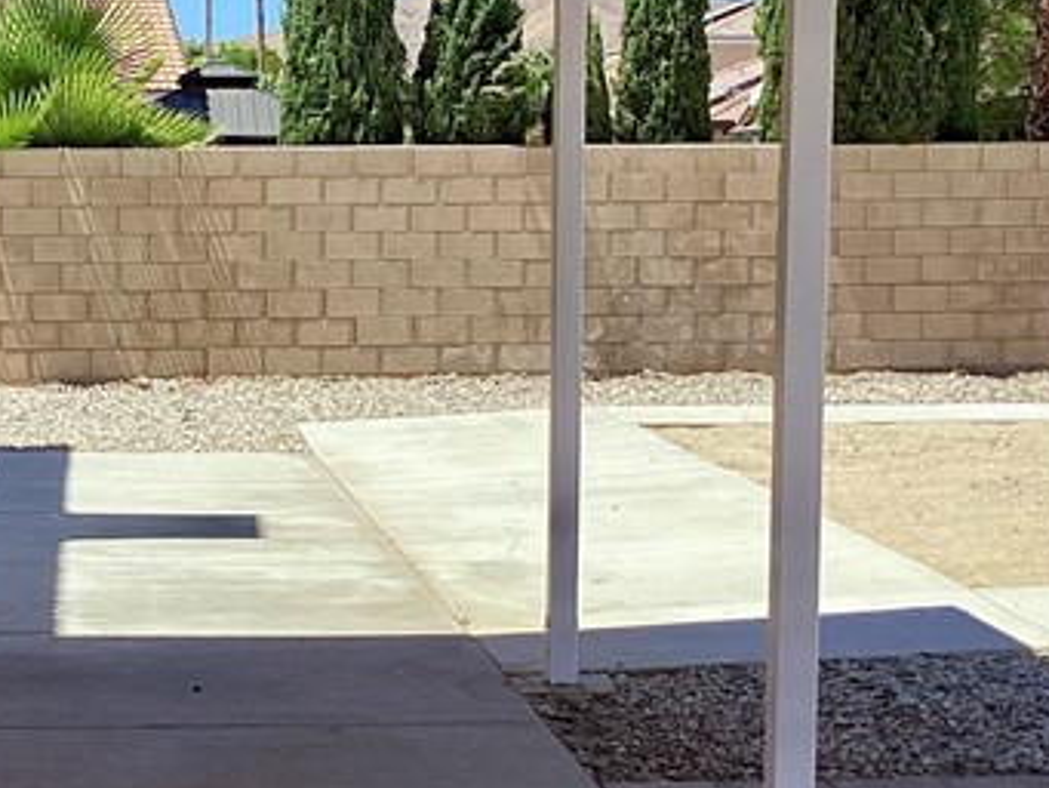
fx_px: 2819
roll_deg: -0.6
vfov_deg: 15.9
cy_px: 477
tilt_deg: -7.9
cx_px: 403
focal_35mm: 93
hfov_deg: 21.0
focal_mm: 3.3
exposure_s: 1/970
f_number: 2.4
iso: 25
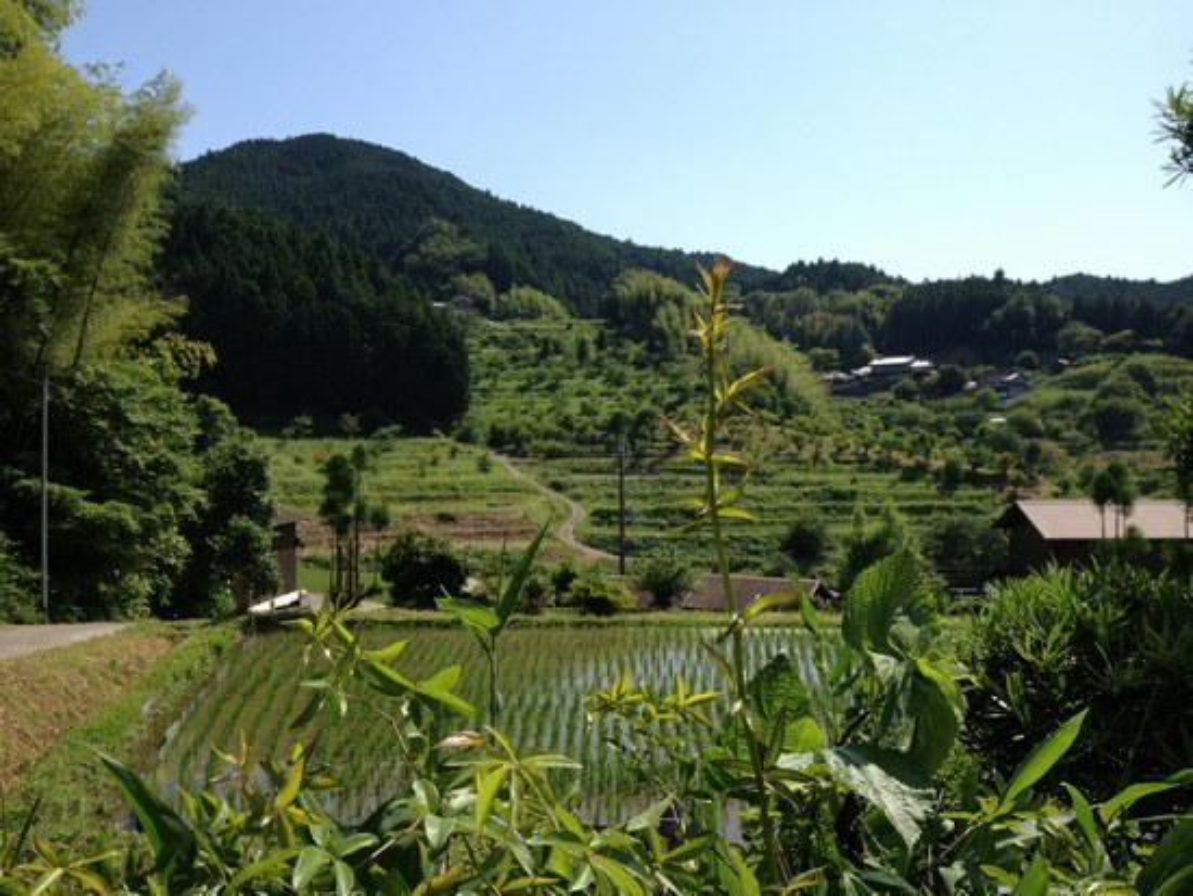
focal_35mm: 35
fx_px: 1207
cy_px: 448
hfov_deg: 52.6
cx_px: 596
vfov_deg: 40.7
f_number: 2.4
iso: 50
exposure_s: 1/1534
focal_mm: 4.28
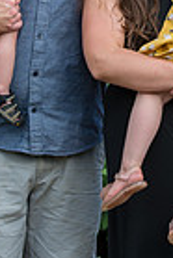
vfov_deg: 7.4
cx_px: 106
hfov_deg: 5.0
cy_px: 26
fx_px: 1999
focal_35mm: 278
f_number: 5
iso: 250
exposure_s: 1/320
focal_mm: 86
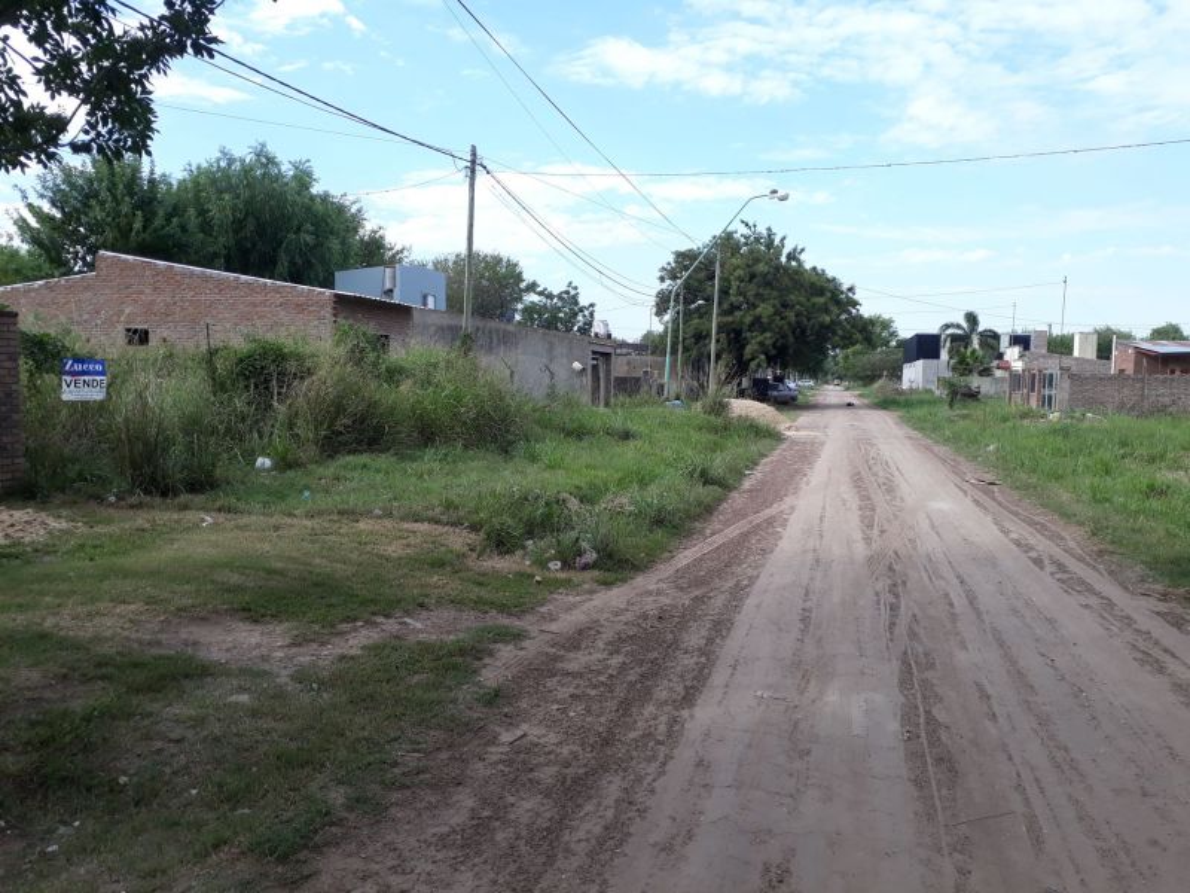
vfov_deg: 51.4
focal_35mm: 27
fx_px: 928
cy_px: 446
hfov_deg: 65.3
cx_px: 595
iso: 40
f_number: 1.9
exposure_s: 1/556
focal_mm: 3.6
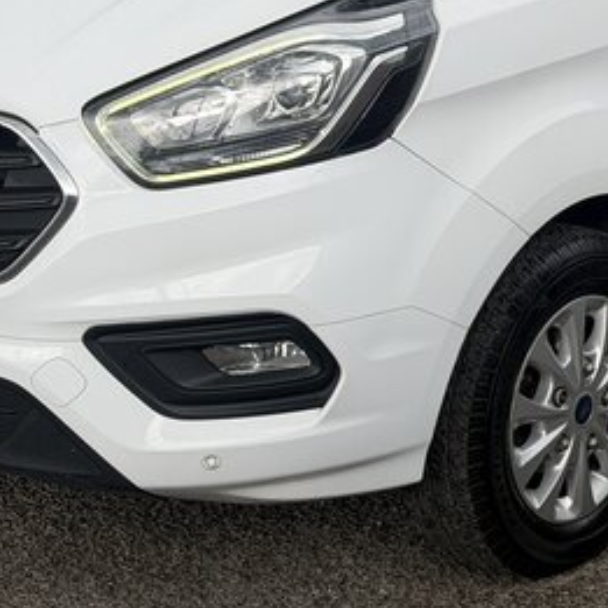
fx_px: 2583
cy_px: 54
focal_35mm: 130
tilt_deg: -9.2
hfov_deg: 13.3
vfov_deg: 13.3
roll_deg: -5.0
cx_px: 536
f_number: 1.78
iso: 64
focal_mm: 6.76
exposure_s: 1/928
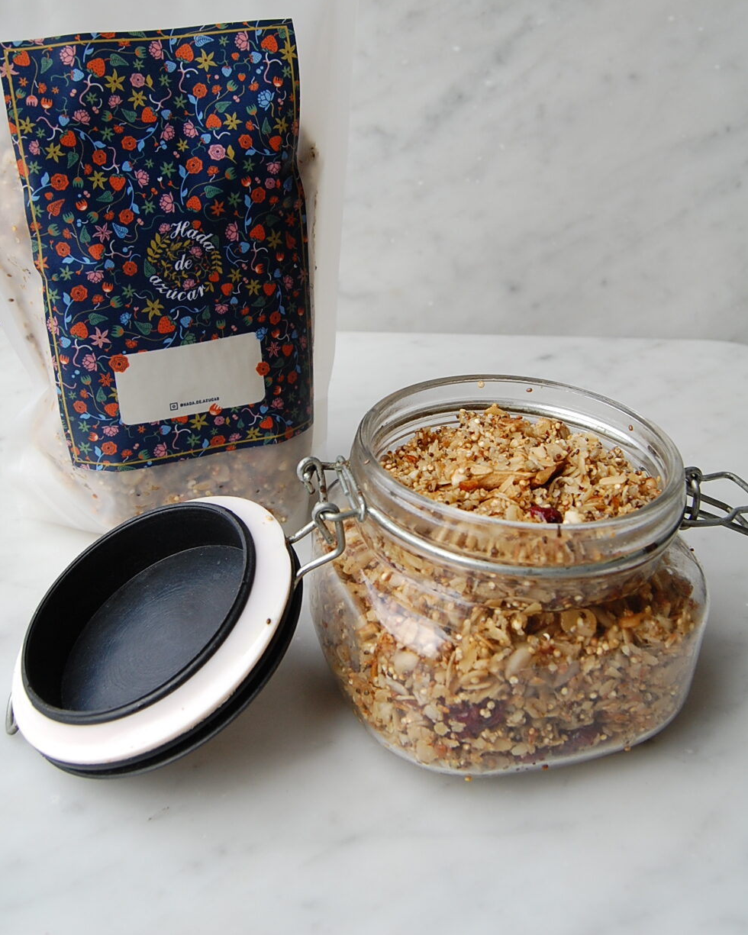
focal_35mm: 38
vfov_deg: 47.6
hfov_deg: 39.2
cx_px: 368
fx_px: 1052
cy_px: 369
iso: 400
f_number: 9
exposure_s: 1/100
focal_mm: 22
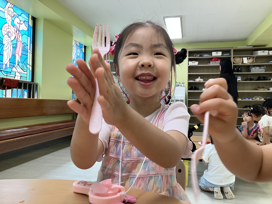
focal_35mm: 28
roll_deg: -1.0
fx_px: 220
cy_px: 102
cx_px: 136
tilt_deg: +2.1
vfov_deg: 49.7
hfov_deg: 63.4
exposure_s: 1/60
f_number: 1.8
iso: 64
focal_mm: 3.99
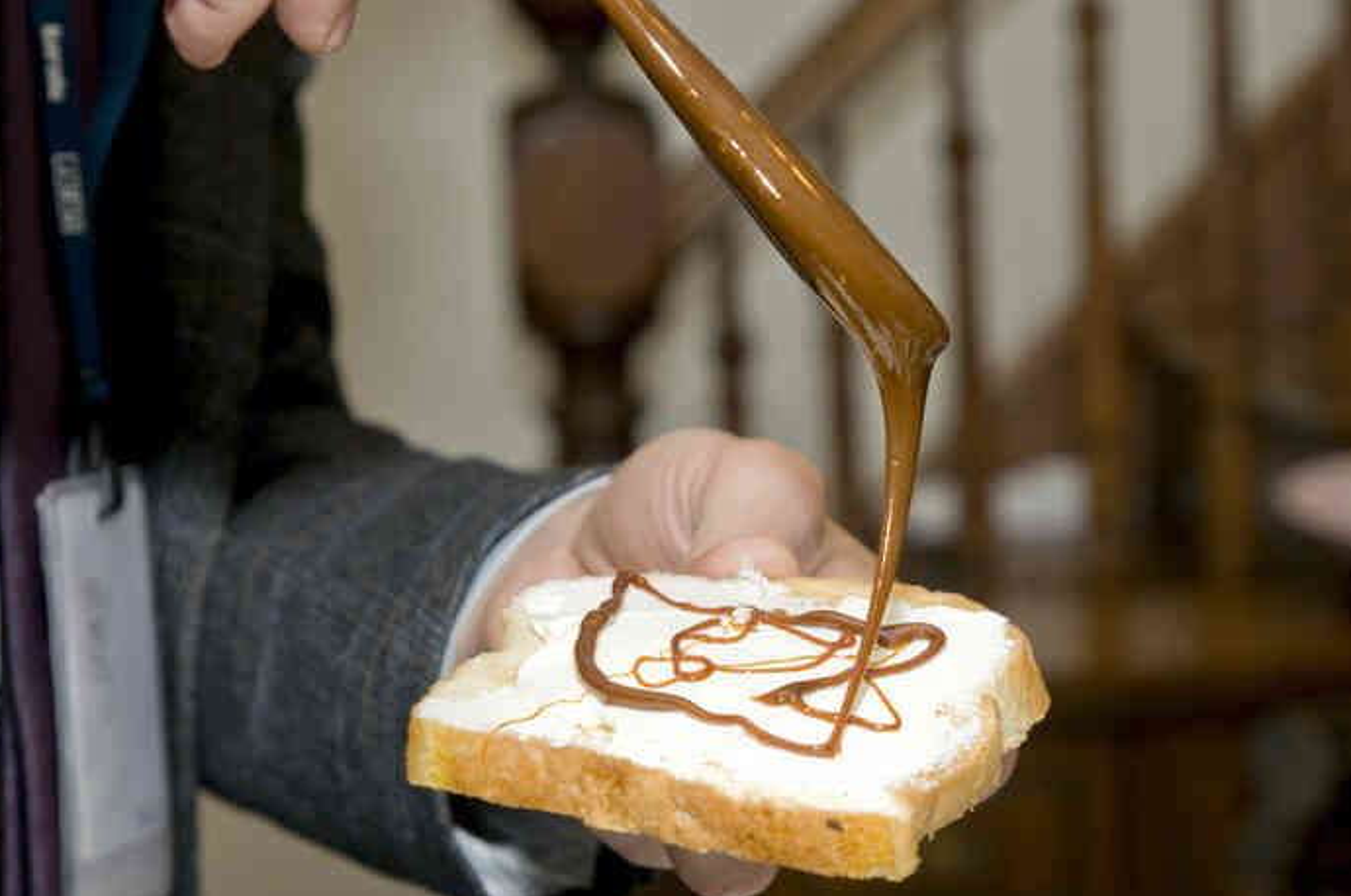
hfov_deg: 19.8
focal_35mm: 103
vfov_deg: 13.2
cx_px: 820
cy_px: 582
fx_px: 3860
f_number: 5
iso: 200
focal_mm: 50
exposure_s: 1/60
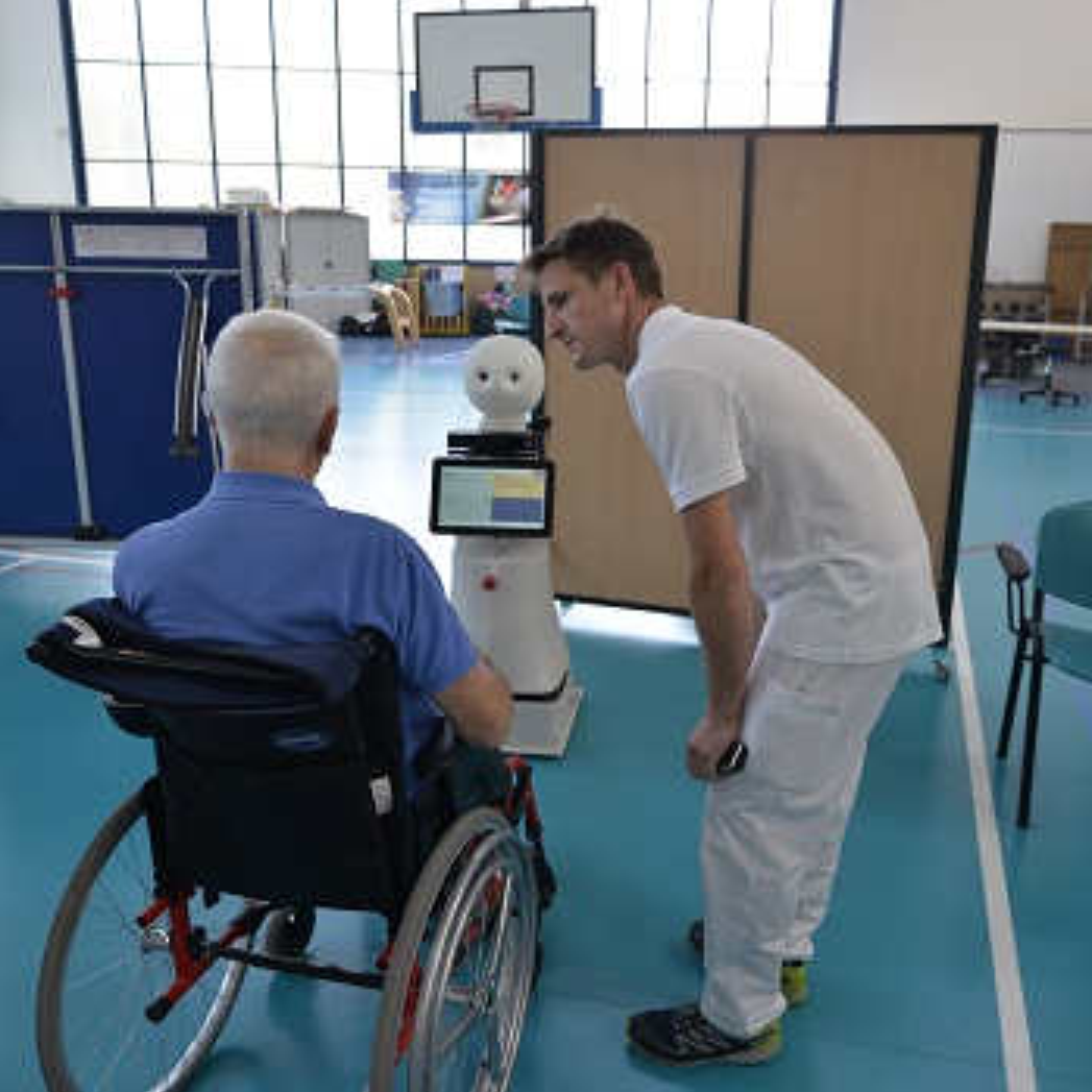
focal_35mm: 31
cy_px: 543
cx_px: 623
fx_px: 1106
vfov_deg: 52.5
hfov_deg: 52.4
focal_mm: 24
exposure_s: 1/125
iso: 800
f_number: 5.6
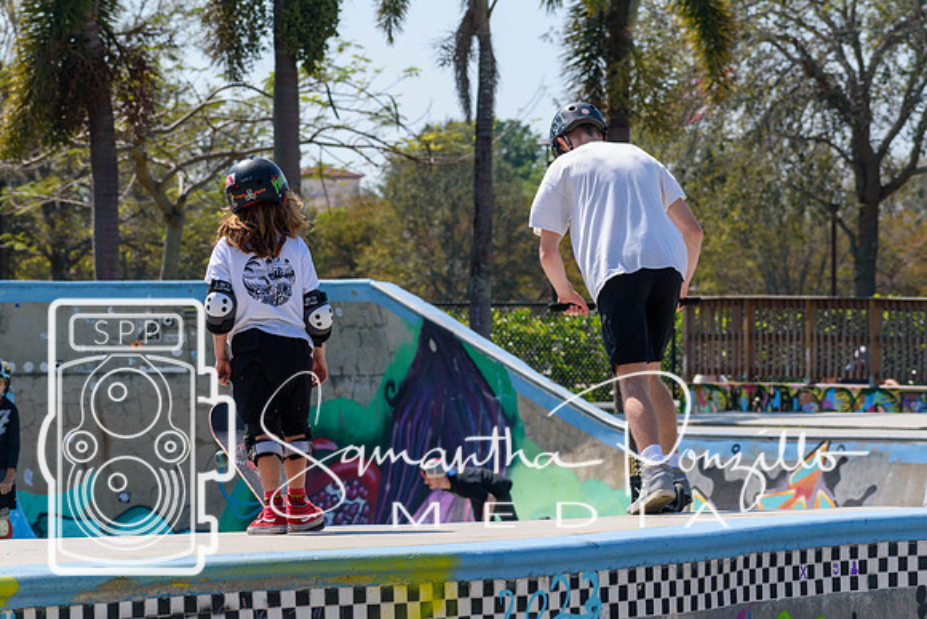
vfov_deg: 7.0
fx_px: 5022
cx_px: 464
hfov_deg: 10.5
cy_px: 310
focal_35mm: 195
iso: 200
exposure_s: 1/800
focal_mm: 130
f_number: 7.1
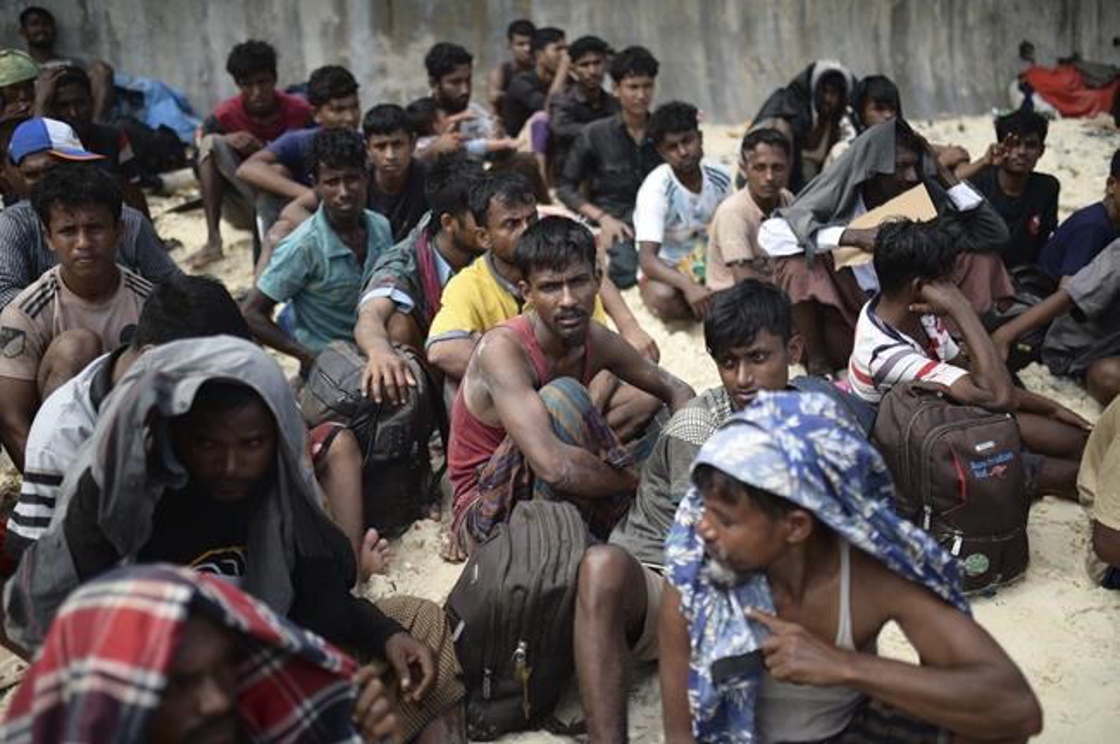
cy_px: 372
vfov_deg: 37.8
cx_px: 560
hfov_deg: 54.5
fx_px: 1088
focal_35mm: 35
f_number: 1.4
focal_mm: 35
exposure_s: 1/2500
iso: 80
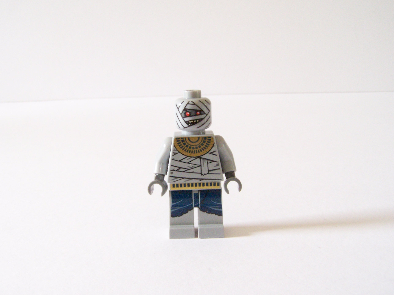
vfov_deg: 37.7
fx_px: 433
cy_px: 148
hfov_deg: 49.0
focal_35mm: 38
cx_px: 197
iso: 400
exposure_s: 1/15
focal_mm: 6.3
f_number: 8
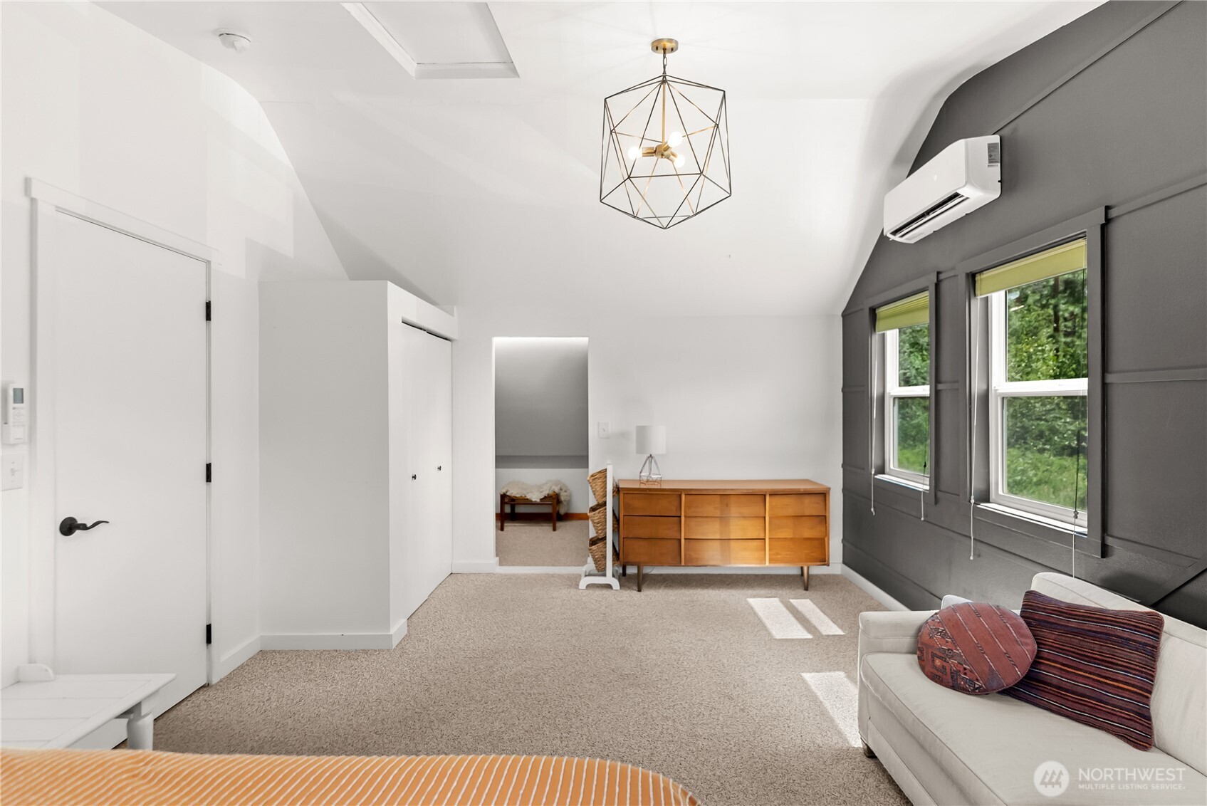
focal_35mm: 16
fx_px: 547
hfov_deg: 95.6
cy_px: 403
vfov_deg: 72.8
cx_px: 604
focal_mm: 16.3
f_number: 2.8
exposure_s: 1/125
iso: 400
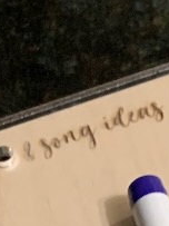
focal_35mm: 175
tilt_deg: -72.4
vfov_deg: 9.3
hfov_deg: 8.4
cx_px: 182
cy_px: 643
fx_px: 1140
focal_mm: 4.25
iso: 400
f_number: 1.8
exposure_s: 1/40
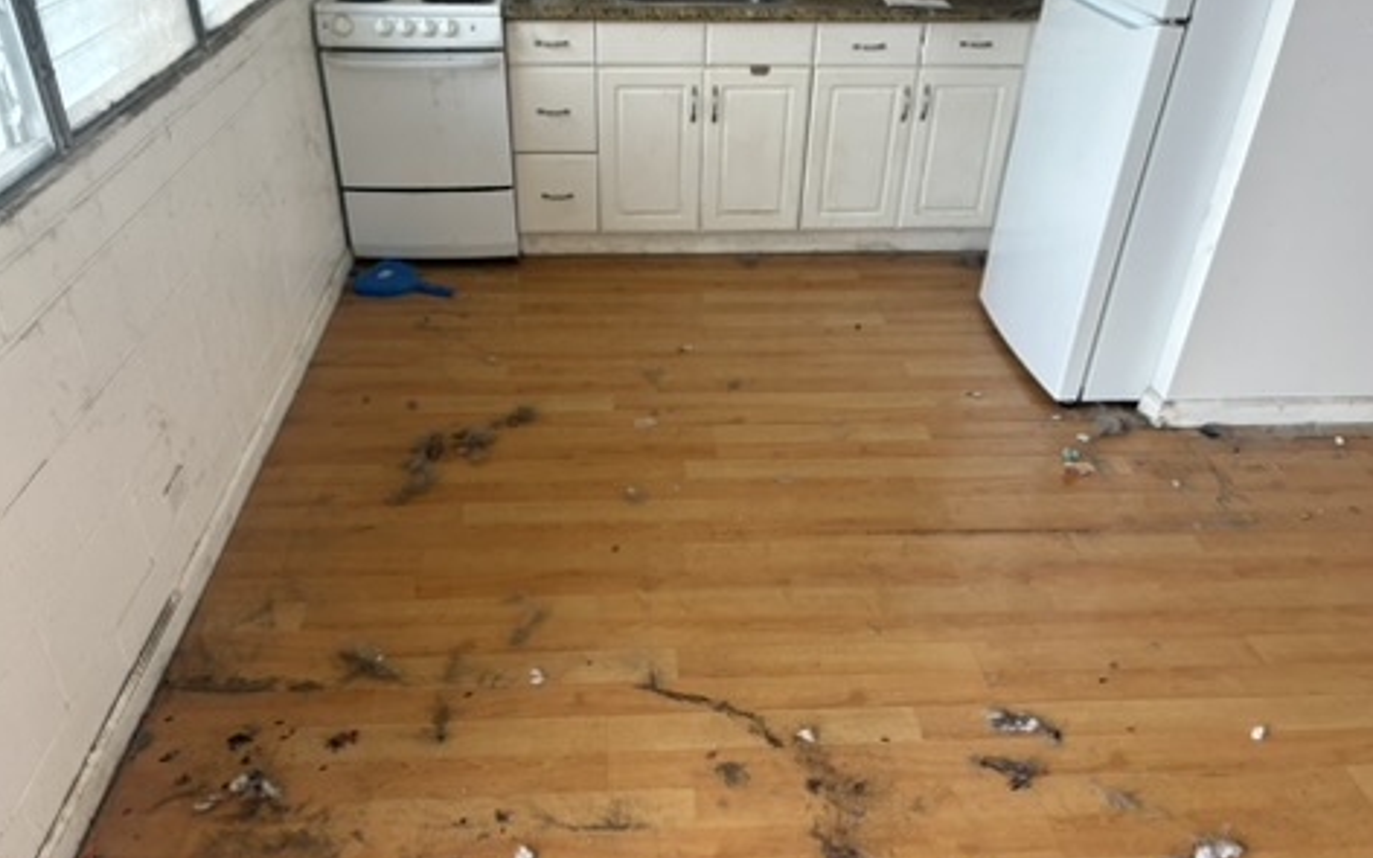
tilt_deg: -33.3
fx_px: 1048
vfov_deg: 44.5
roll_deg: -0.6
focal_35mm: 28
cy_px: 448
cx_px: 681
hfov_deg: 66.5
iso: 100
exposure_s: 1/121
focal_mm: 5.96
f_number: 1.6
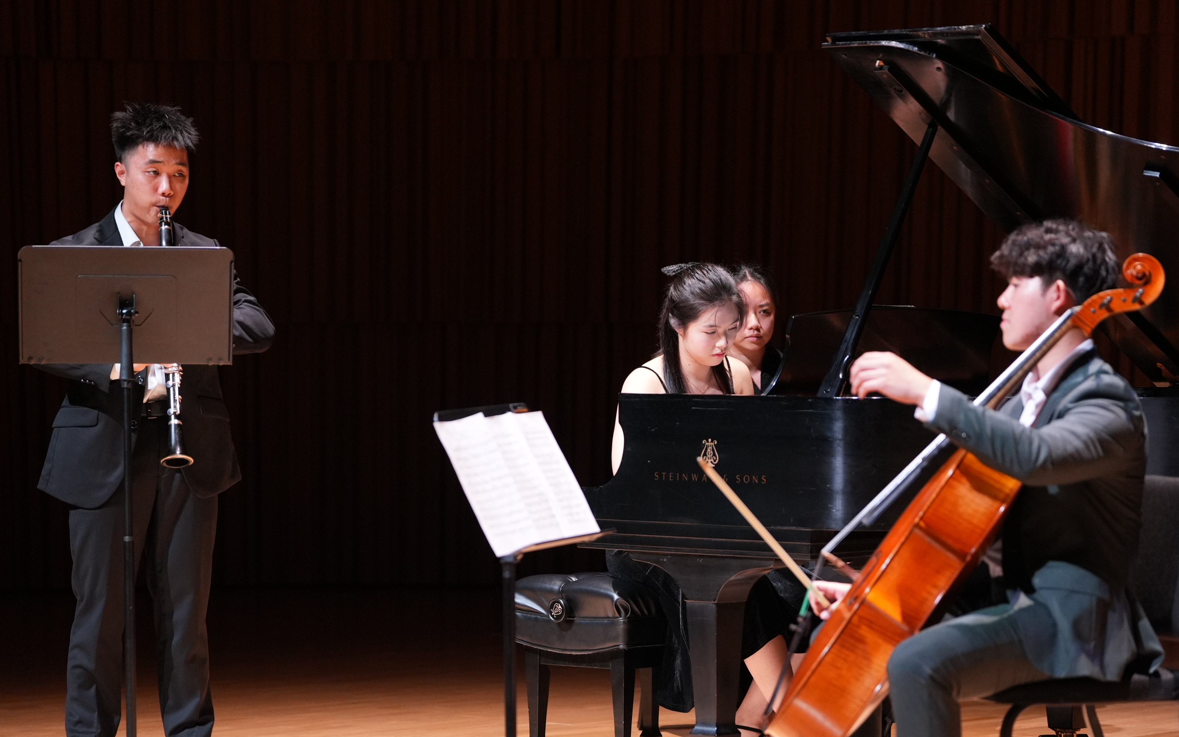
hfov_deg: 15.3
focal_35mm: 137
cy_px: 487
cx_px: 643
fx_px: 4402
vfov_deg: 9.6
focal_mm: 107
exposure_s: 1/250
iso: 2000
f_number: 2.8
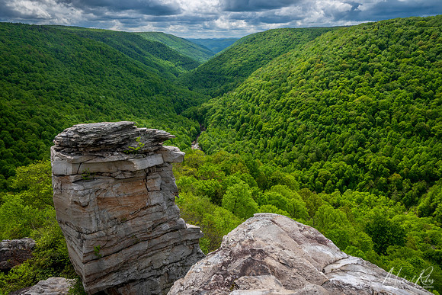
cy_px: 148
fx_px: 295
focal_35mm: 24
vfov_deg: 53.2
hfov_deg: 73.7
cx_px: 221
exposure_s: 1/100
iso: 100
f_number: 13
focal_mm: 16
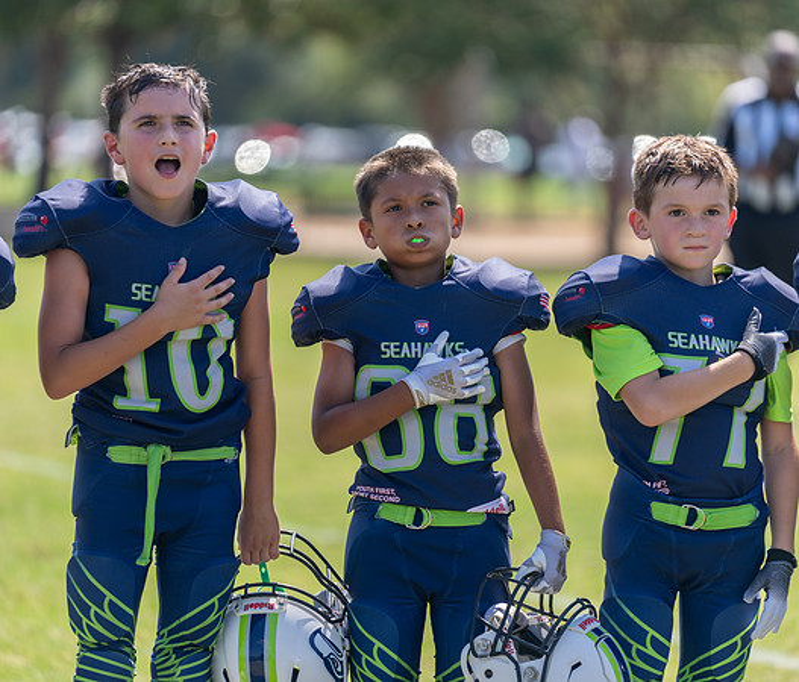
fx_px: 5856
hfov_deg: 7.8
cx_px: 390
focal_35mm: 241
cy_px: 331
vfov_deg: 6.7
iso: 100
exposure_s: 1/800
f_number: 2.8
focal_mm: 200
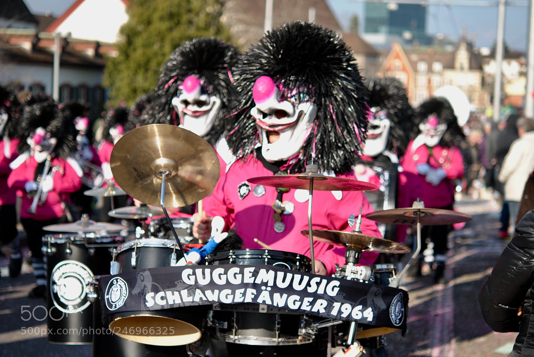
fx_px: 1337
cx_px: 267
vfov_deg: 15.2
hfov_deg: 22.6
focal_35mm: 90
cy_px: 178
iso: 100
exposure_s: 1/640
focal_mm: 60
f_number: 2.8
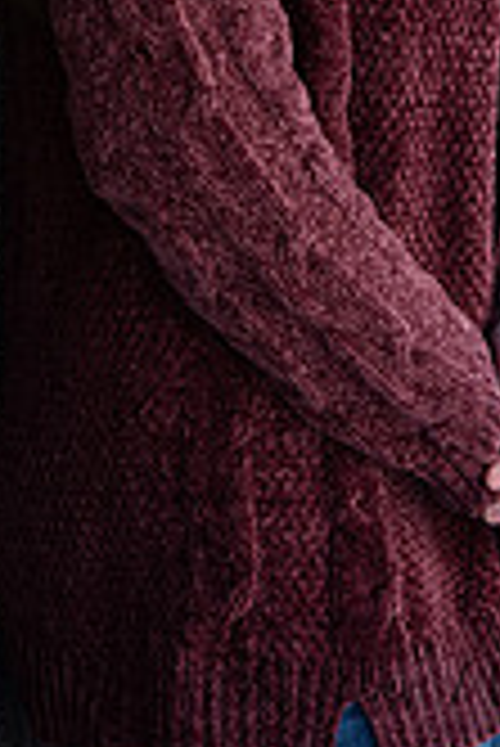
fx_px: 6195
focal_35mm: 298
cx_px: 320
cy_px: -230
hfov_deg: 4.6
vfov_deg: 6.8
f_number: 8
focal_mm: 110
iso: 400
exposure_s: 1/200
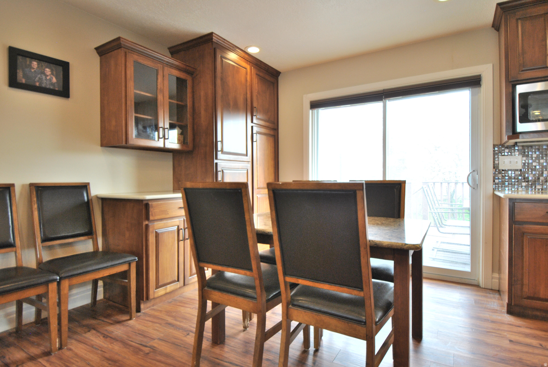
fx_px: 297
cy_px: 184
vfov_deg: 63.4
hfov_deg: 85.4
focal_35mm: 20
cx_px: 274
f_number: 3.8
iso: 250
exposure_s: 1/30
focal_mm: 13
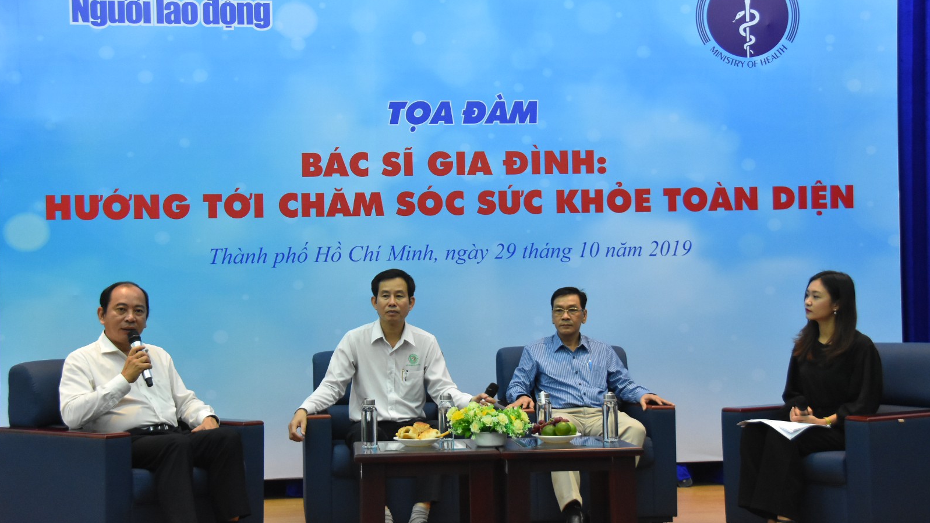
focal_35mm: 51
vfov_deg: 23.5
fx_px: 1258
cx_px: 468
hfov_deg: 40.6
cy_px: 268
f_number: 4
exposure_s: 1/125
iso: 2800
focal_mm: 32
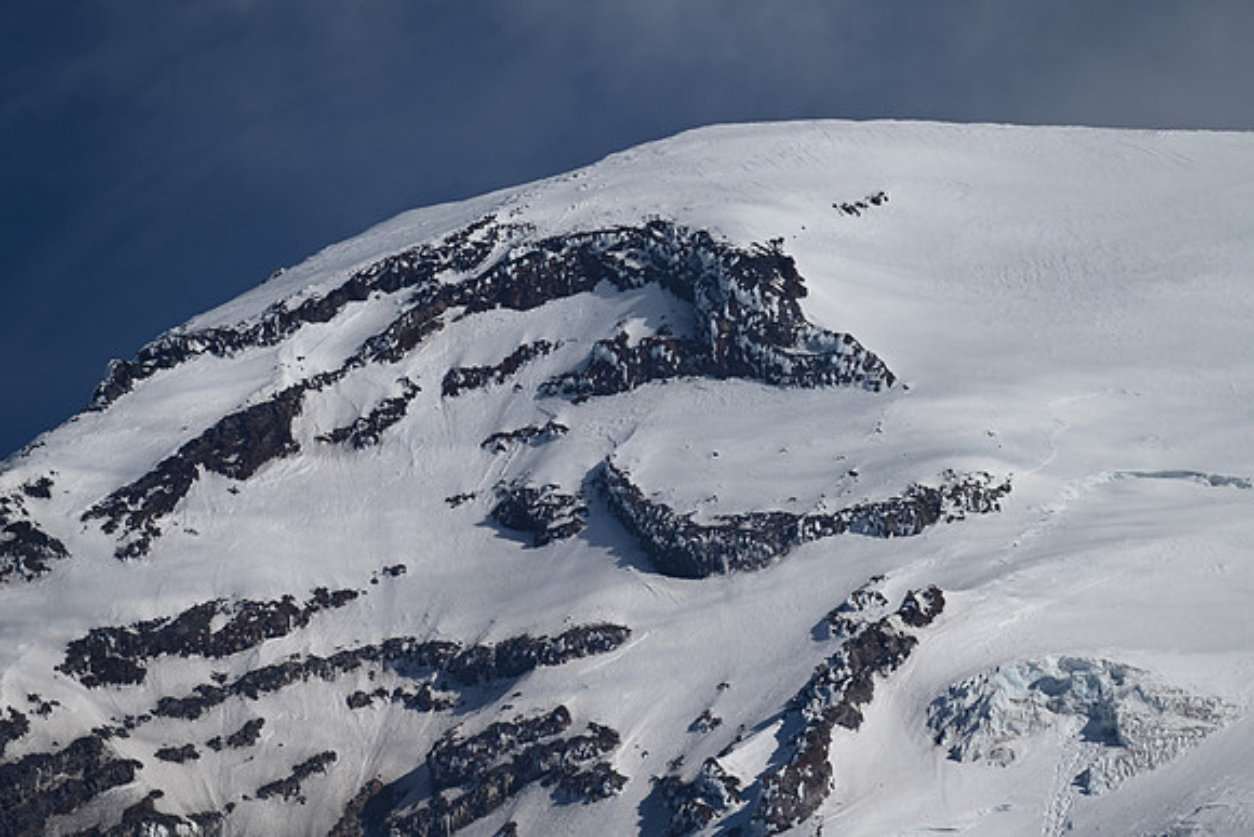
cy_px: 418
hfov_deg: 3.4
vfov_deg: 2.3
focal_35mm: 600
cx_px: 627
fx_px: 20904
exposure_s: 1/1600
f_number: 6.3
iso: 100
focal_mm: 600
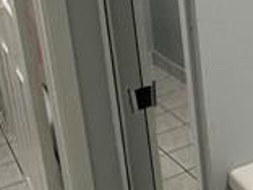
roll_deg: +1.5
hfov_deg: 18.8
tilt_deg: -18.7
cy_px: -8
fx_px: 672
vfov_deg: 15.7
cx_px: 381
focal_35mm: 92
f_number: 2.2
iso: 125
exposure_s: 1/120
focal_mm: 2.22
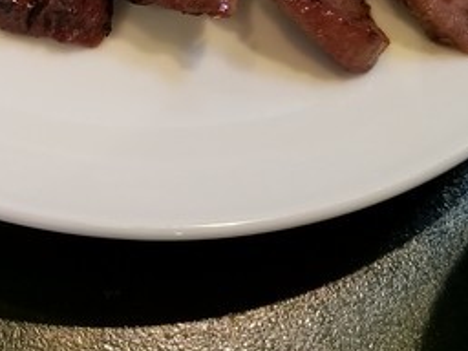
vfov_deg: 14.1
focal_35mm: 104
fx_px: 1406
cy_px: 24
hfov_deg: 18.3
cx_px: -16
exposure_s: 1/50
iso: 200
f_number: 1.7
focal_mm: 4.25
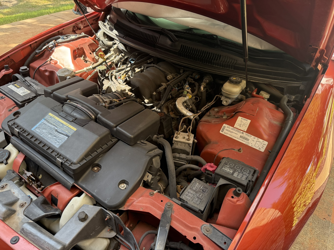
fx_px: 232
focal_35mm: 24
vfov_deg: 56.8
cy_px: 125
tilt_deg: -39.7
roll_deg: -1.8
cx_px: 167
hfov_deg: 71.6
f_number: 1.78
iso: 160
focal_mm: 6.76
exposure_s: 1/243
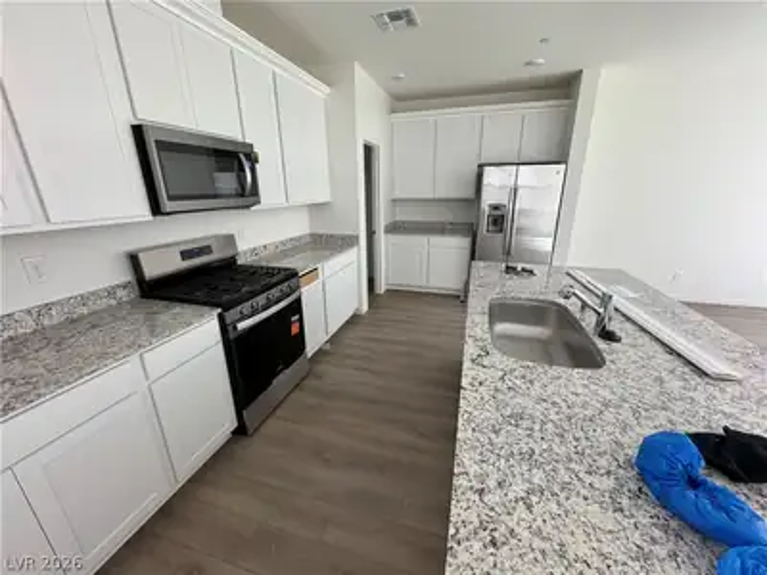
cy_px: 288
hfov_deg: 102.1
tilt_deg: -18.2
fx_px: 310
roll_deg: +1.4
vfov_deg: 85.7
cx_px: 384
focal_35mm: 14
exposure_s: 1/99
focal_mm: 2.22
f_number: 2.2
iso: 125
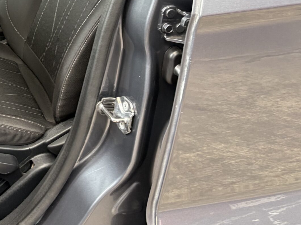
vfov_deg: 21.6
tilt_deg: -17.7
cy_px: -45
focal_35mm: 63
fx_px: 548
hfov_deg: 28.4
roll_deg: -0.2
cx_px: -14
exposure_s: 1/60
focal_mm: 5.96
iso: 160
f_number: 1.6
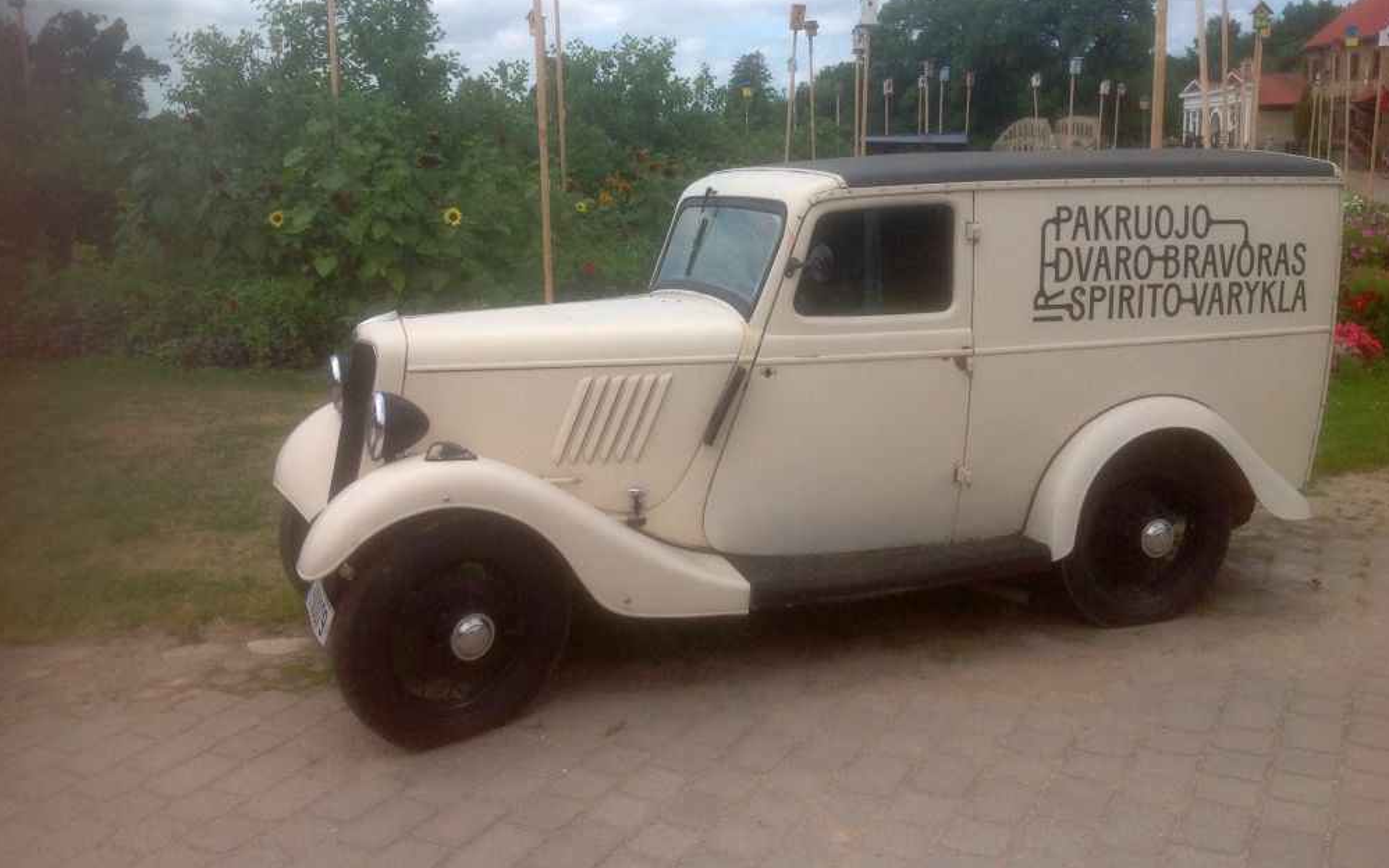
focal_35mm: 38
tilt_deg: -4.3
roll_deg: -1.1
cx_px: 706
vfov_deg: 33.6
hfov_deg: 51.5
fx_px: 1439
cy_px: 411
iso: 50
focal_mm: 4.28
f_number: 2.4
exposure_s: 1/1592
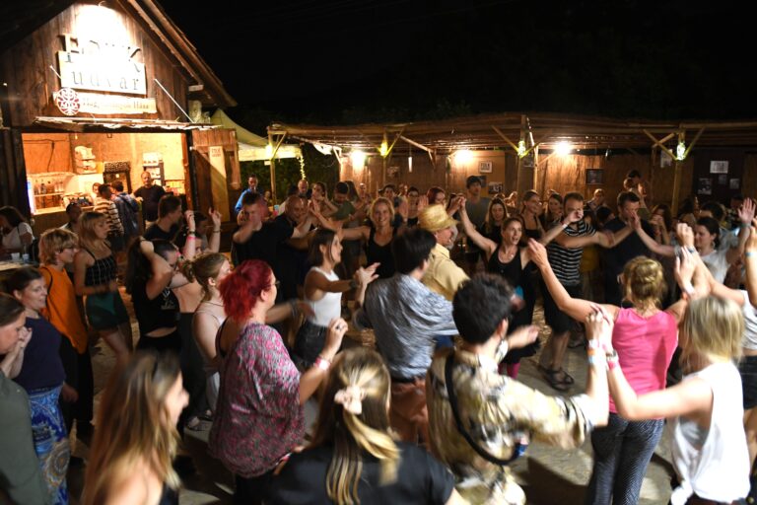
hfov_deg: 73.7
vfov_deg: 53.1
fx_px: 505
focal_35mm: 24
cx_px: 378
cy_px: 252
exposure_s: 1/25
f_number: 2.8
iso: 2500
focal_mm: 16
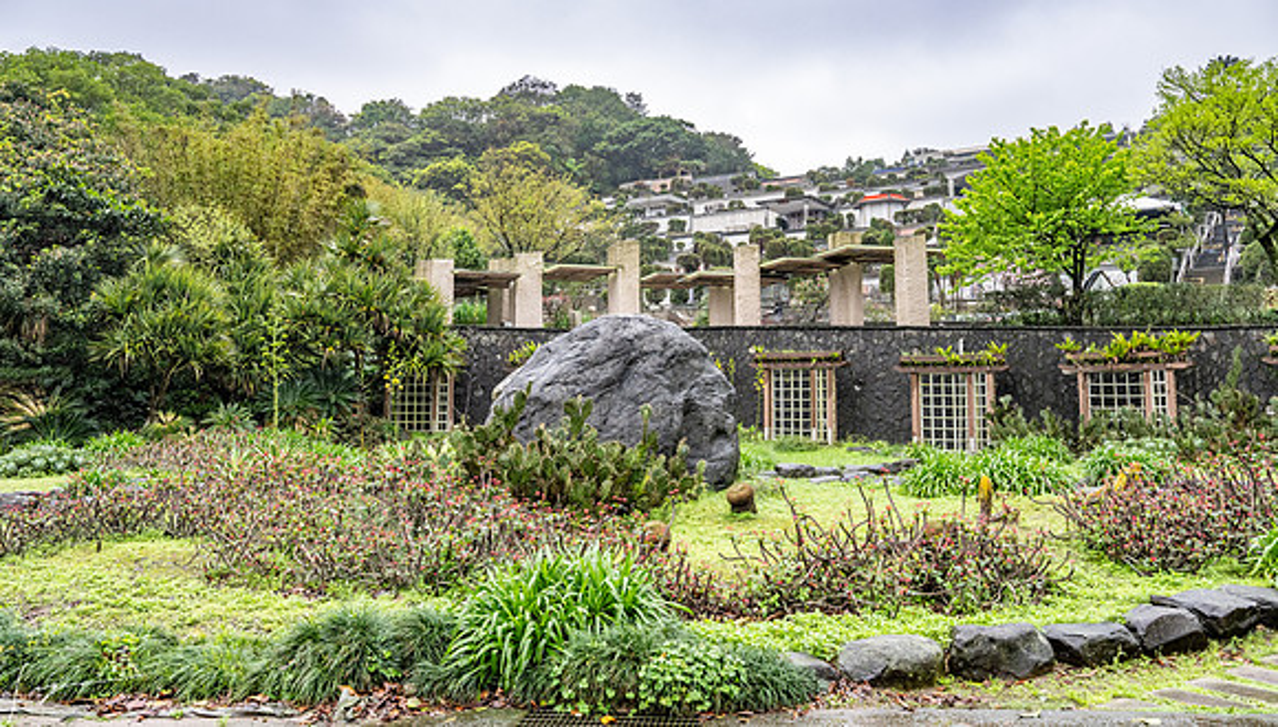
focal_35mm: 32
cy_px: 308
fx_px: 1074
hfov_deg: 61.5
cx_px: 638
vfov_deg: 37.3
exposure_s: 1/80
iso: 720
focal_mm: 30
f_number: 8
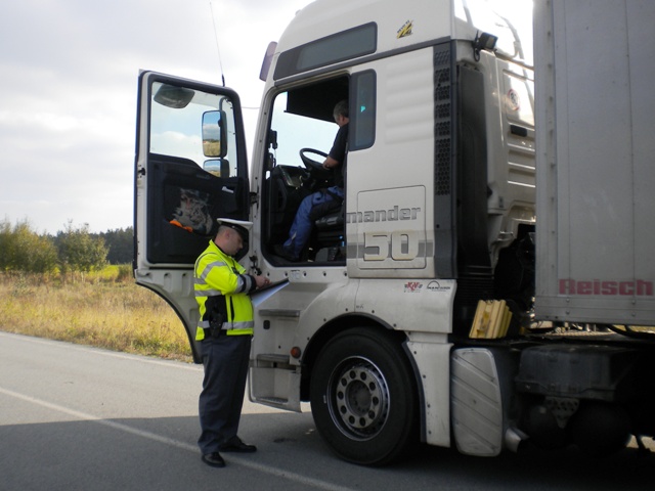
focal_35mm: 35
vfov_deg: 40.7
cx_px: 328
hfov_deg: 52.6
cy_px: 246
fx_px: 662
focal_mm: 6.3
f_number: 4.6
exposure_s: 1/373
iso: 80
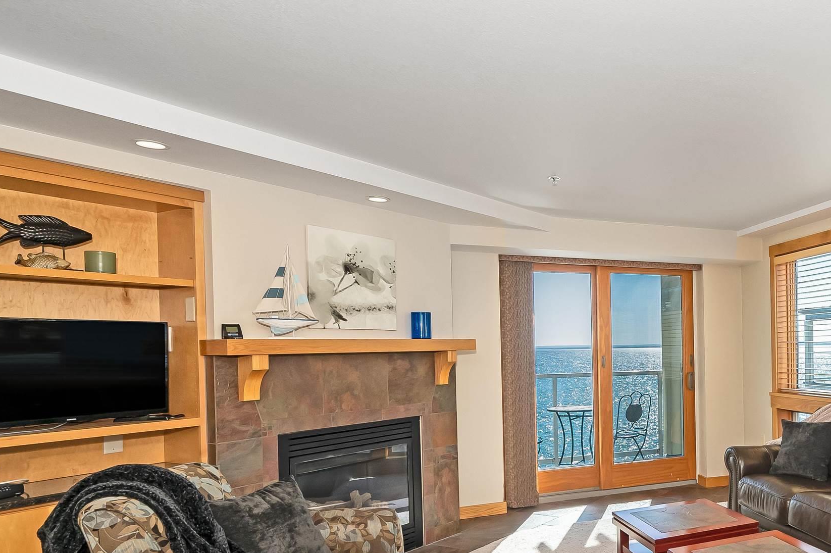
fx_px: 646
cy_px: 346
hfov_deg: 58.9
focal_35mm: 28
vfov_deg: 45.9
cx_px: 696
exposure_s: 1/160
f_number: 9
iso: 250
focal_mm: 15
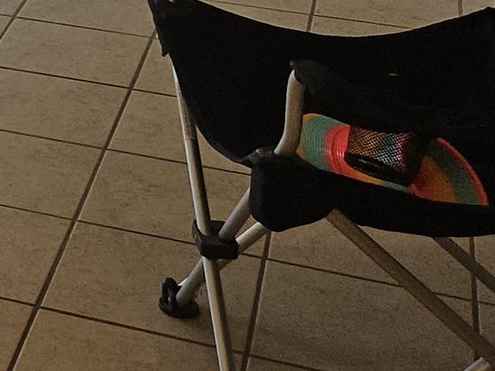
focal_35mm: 114
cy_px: -471
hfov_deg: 15.2
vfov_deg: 11.2
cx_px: -367
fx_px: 1630
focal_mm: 5.4
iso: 32
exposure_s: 1/60
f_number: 1.8
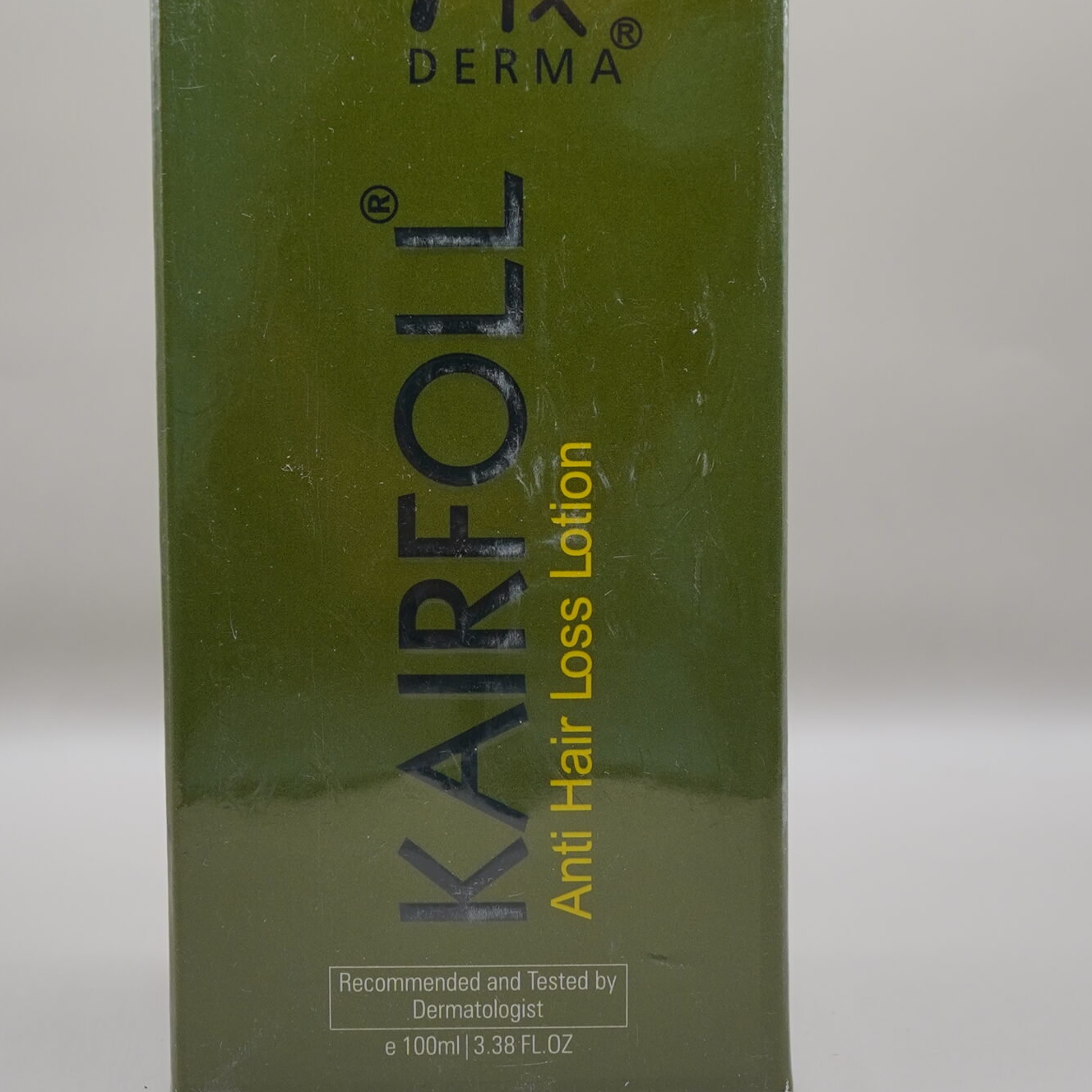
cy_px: 396
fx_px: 2106
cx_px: 529
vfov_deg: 28.9
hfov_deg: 29.1
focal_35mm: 59
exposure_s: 1/80
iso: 320
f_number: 6.3
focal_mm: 24
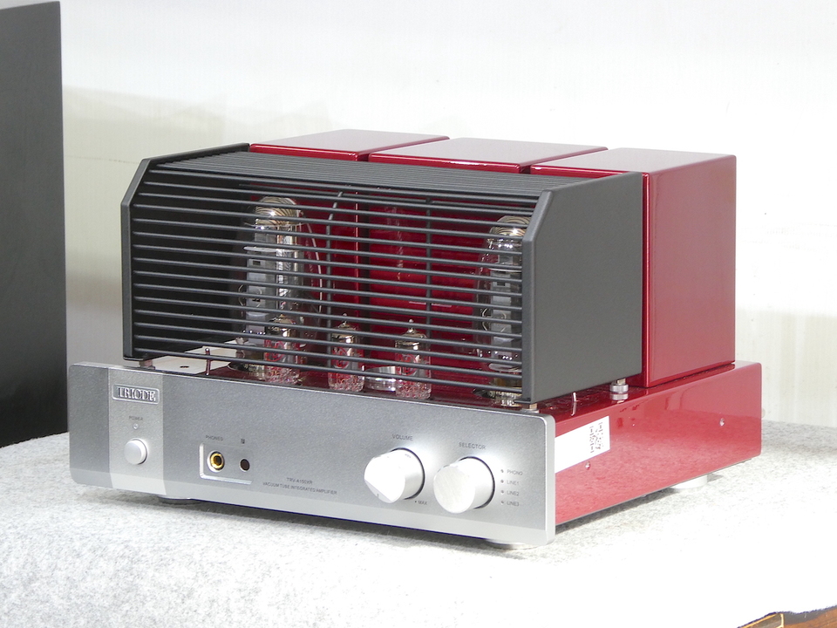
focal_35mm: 151
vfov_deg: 9.8
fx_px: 3651
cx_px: 418
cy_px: 314
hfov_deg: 13.1
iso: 200
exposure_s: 1/6
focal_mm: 27.1
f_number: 5.4
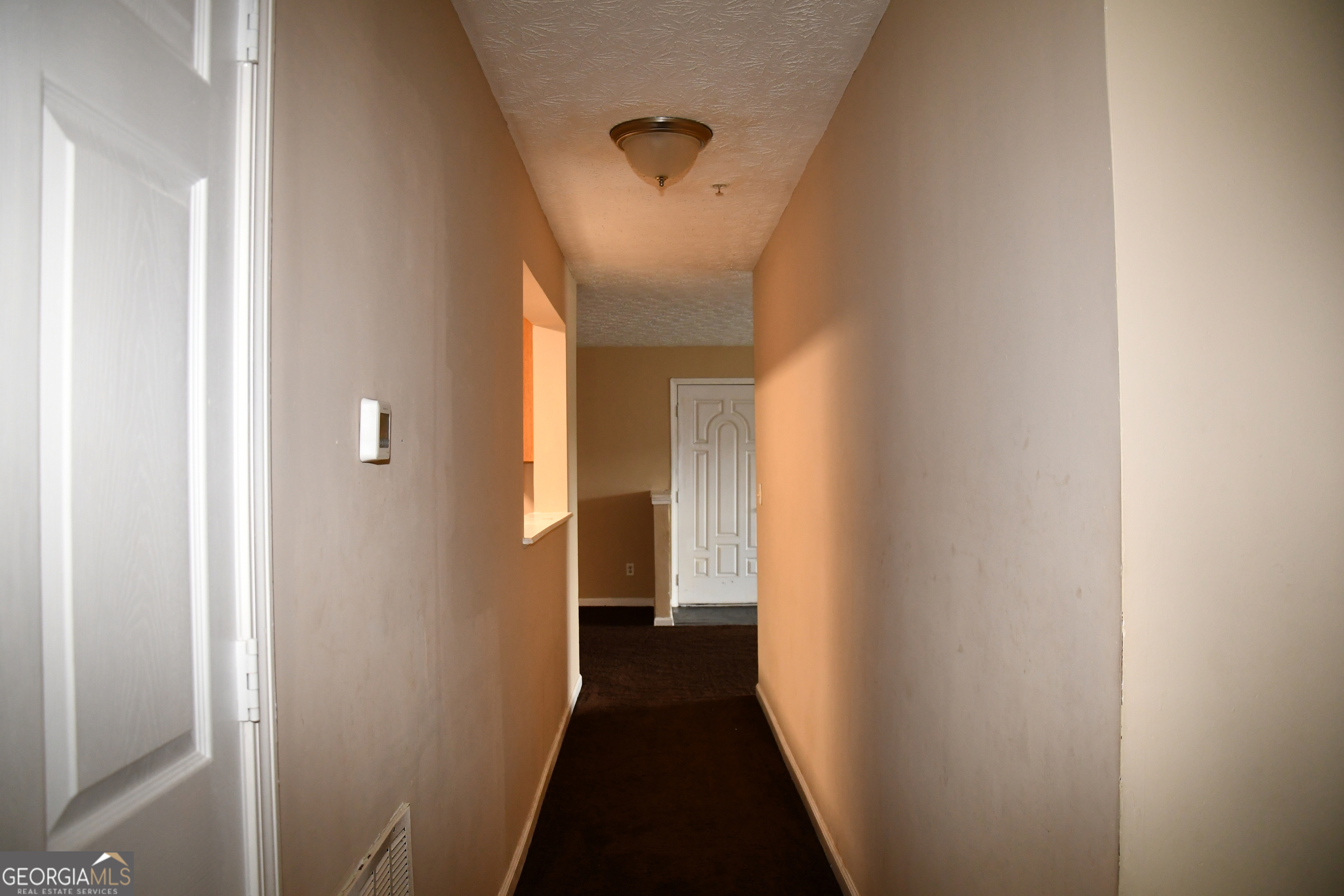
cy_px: 448
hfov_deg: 67.4
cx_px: 672
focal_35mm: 27
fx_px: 1008
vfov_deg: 47.9
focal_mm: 18
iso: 1000
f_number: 4
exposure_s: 1/60
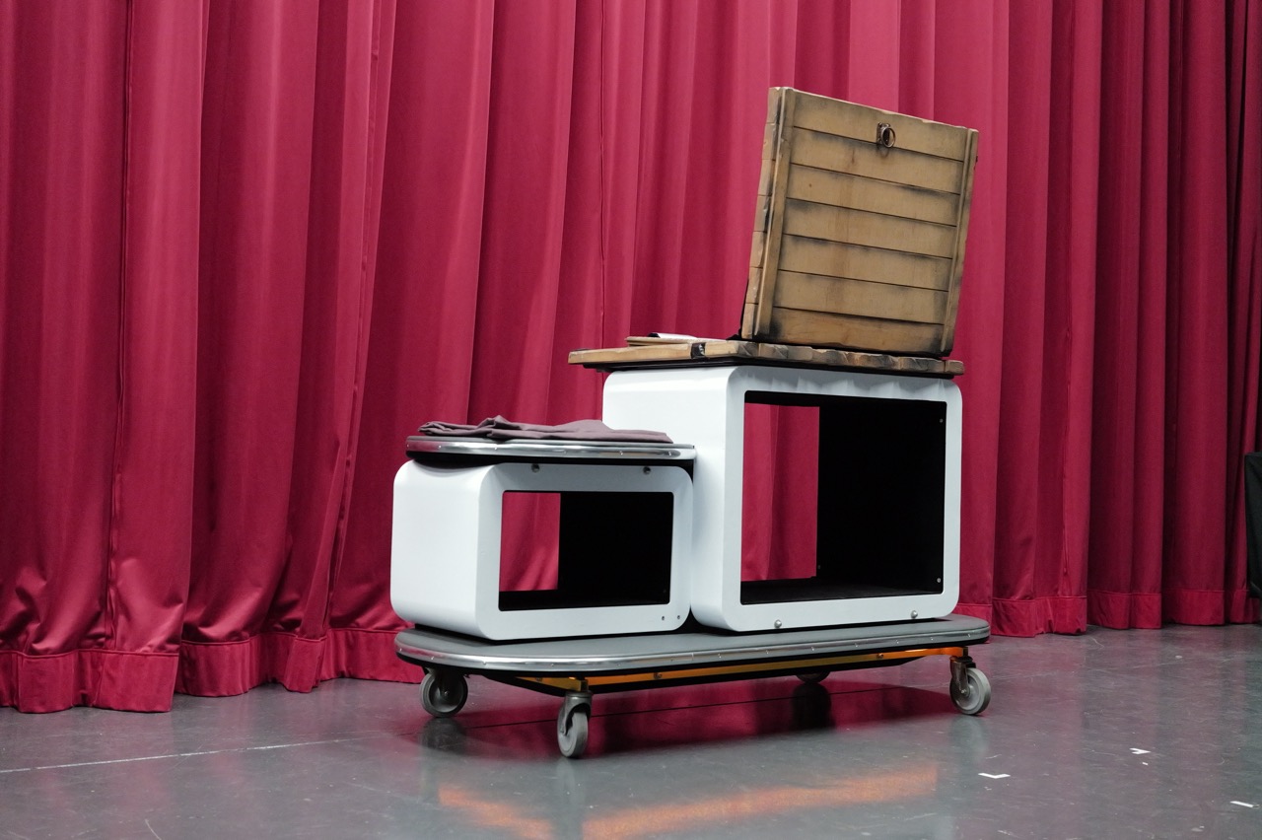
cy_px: 420
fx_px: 1577
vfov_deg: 29.8
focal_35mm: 45
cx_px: 631
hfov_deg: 43.6
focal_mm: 45
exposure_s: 1/60
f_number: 4.5
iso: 12500
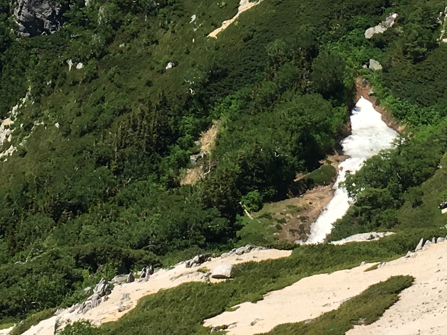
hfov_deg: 16.4
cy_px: -176
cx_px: 242
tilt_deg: -5.6
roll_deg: +1.9
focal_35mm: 120
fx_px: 1550
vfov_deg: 11.8
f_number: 2.2
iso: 25
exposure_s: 1/1709
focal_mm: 4.15
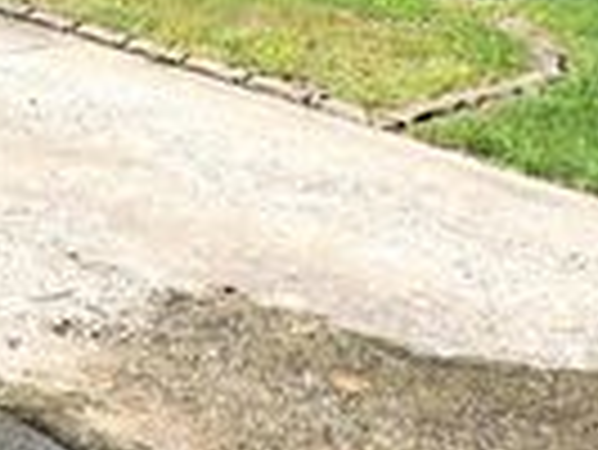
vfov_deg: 15.3
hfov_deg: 19.8
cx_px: -198
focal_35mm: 90
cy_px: -209
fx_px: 1556
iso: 100
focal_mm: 4.3
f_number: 3
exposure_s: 1/1000
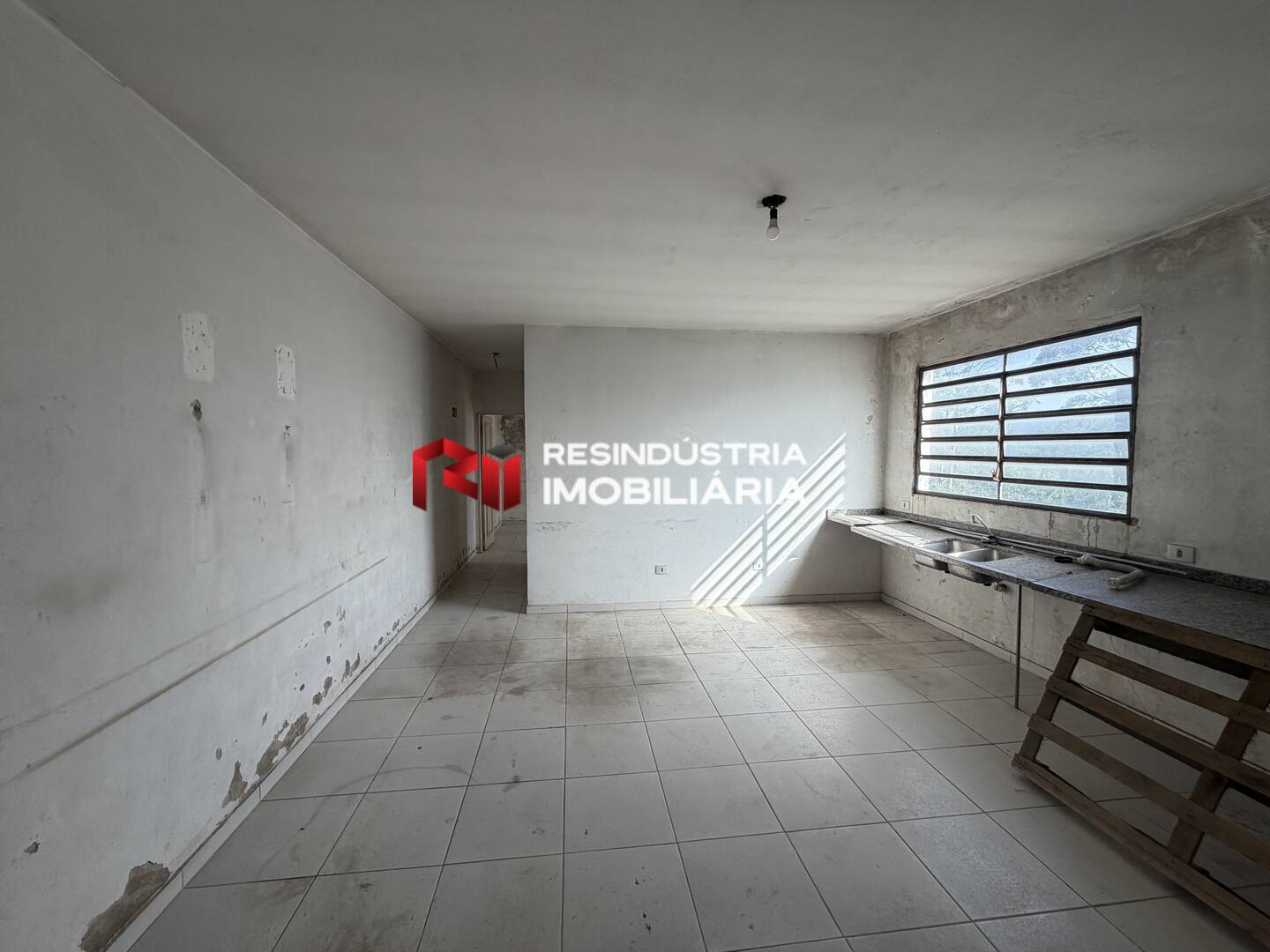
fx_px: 514
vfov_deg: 85.7
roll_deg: +0.5
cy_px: 476
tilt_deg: -2.2
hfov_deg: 102.1
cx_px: 635
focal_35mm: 14
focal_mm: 2.22
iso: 50
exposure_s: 1/145
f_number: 2.2
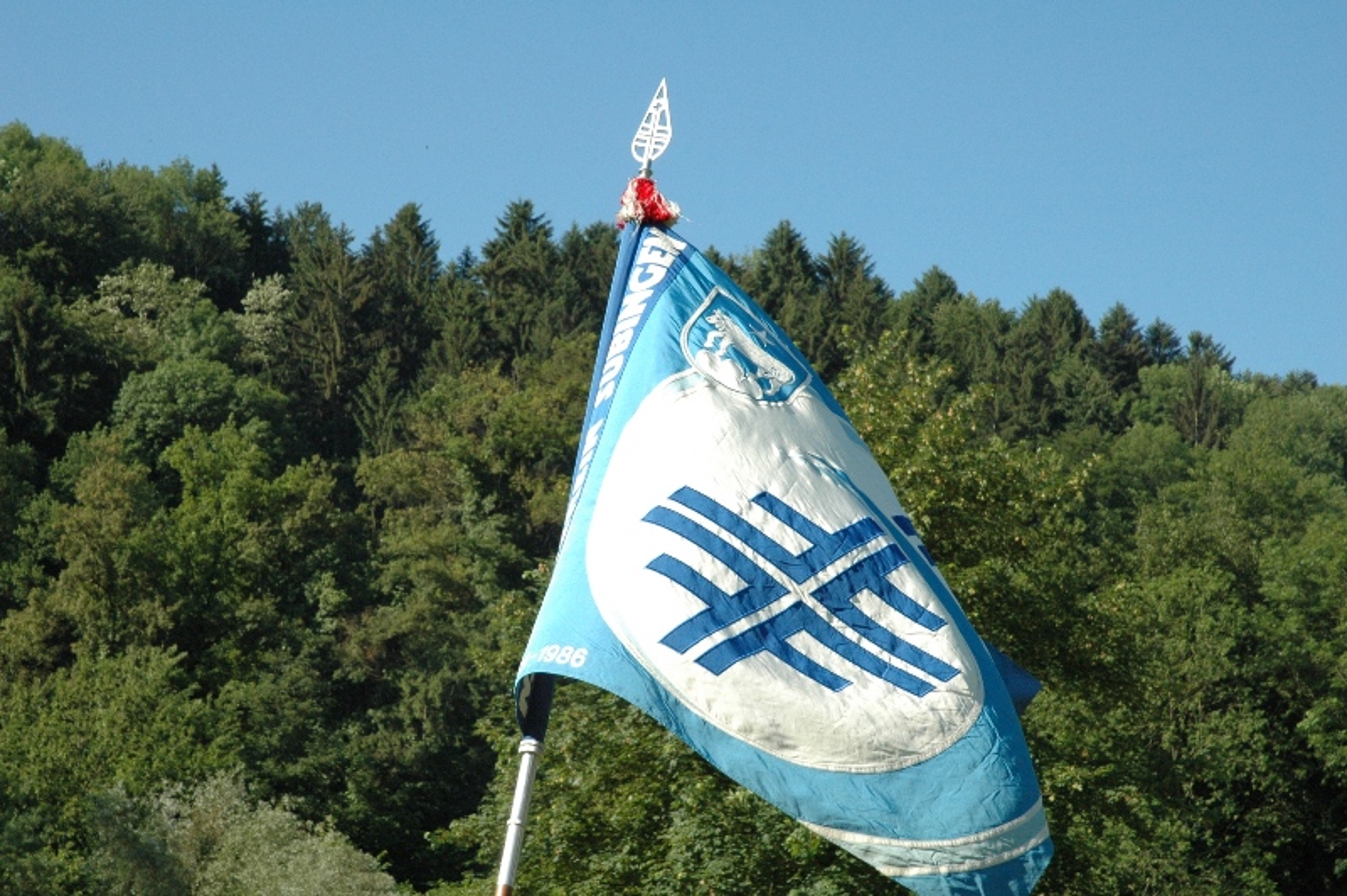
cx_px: 674
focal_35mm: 90
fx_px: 3365
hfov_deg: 22.6
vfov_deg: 15.2
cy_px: 448
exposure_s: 1/640
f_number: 13
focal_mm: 60
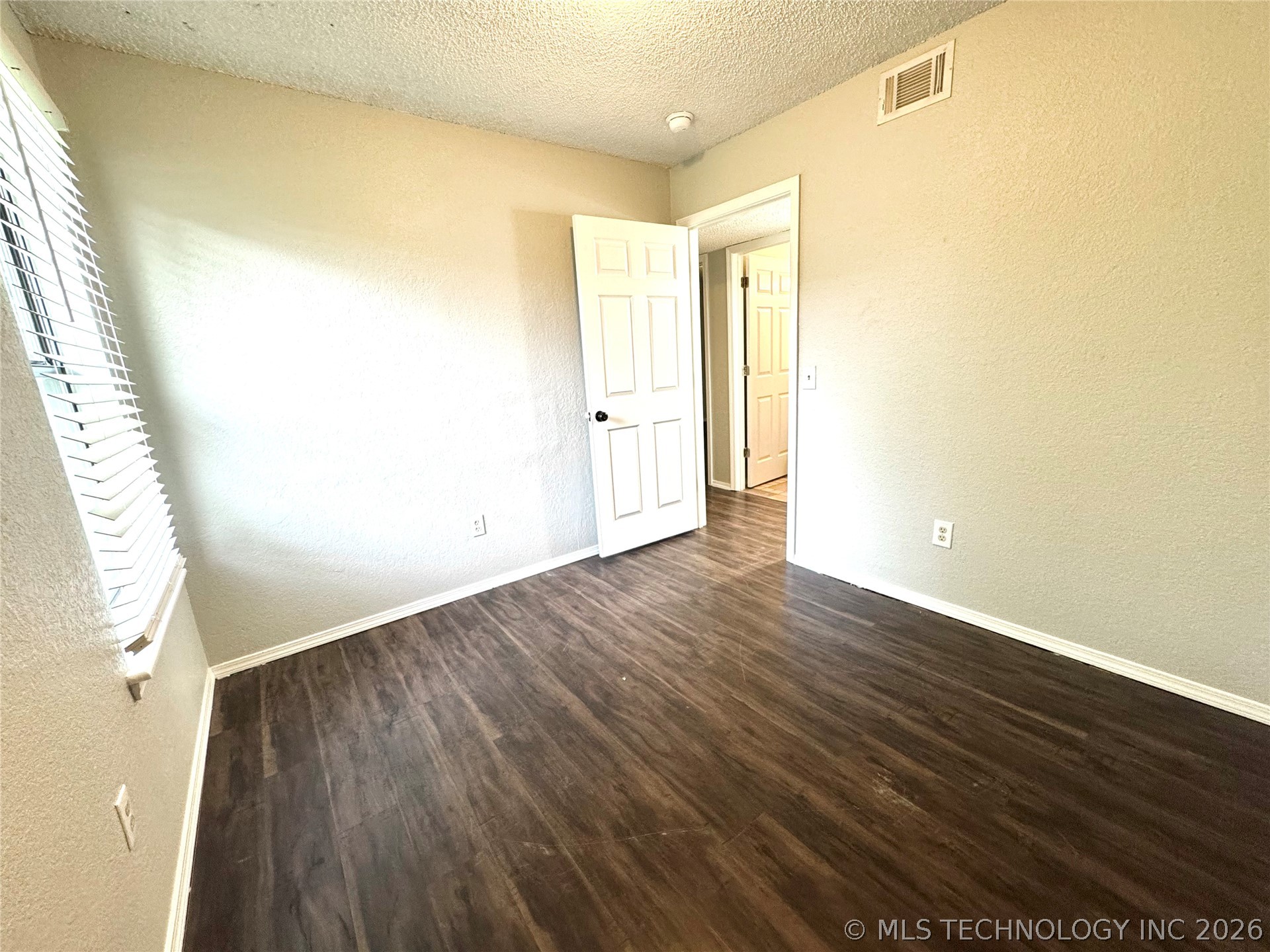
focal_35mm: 14
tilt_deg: -13.4
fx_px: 514
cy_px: 476
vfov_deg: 85.7
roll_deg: +3.3
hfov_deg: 102.1
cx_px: 635
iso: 200
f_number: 2.2
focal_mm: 2.22
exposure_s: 1/120
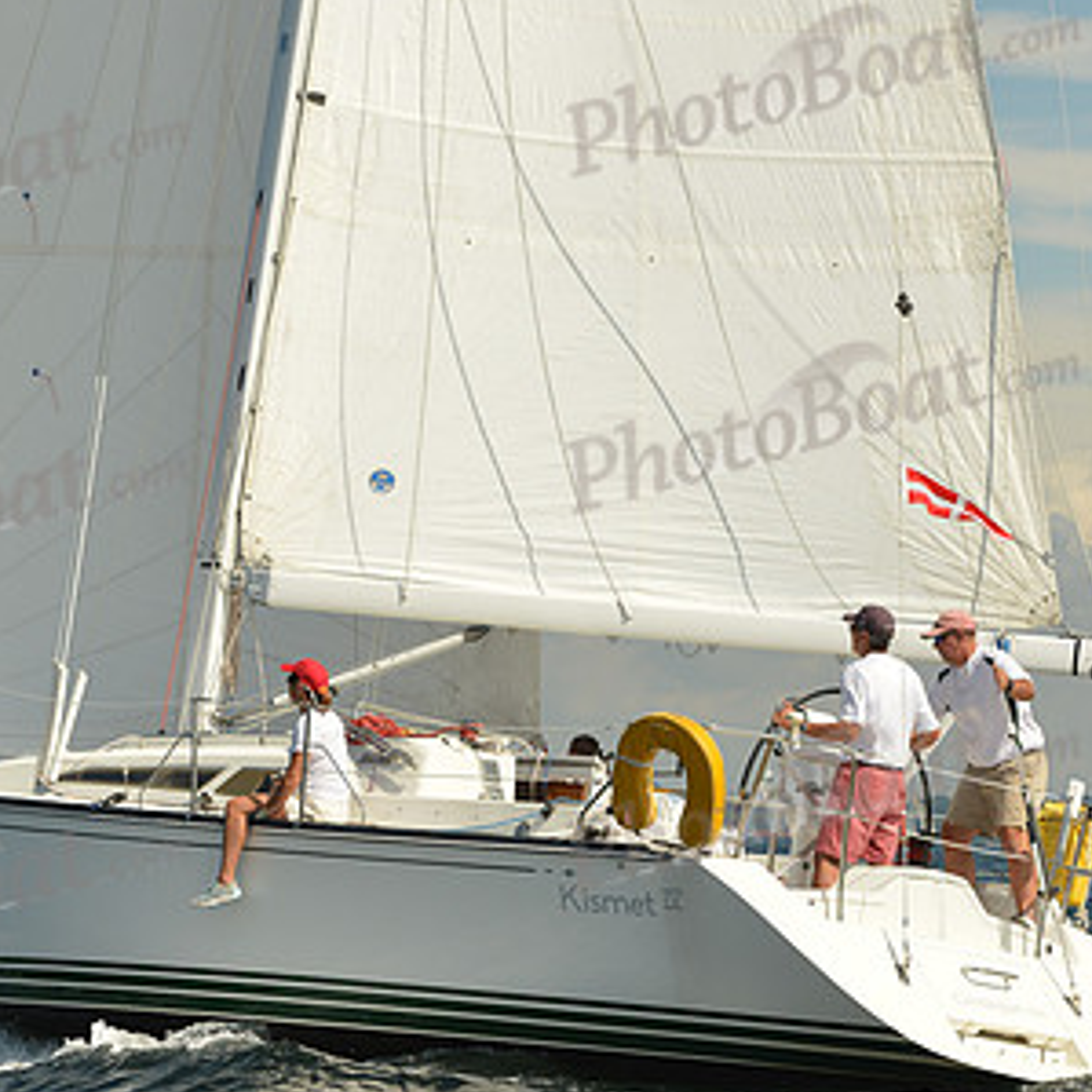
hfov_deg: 10.6
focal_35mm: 165
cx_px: 380
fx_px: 5889
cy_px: 659
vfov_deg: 10.6
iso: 320
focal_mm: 100
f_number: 10
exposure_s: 1/1250
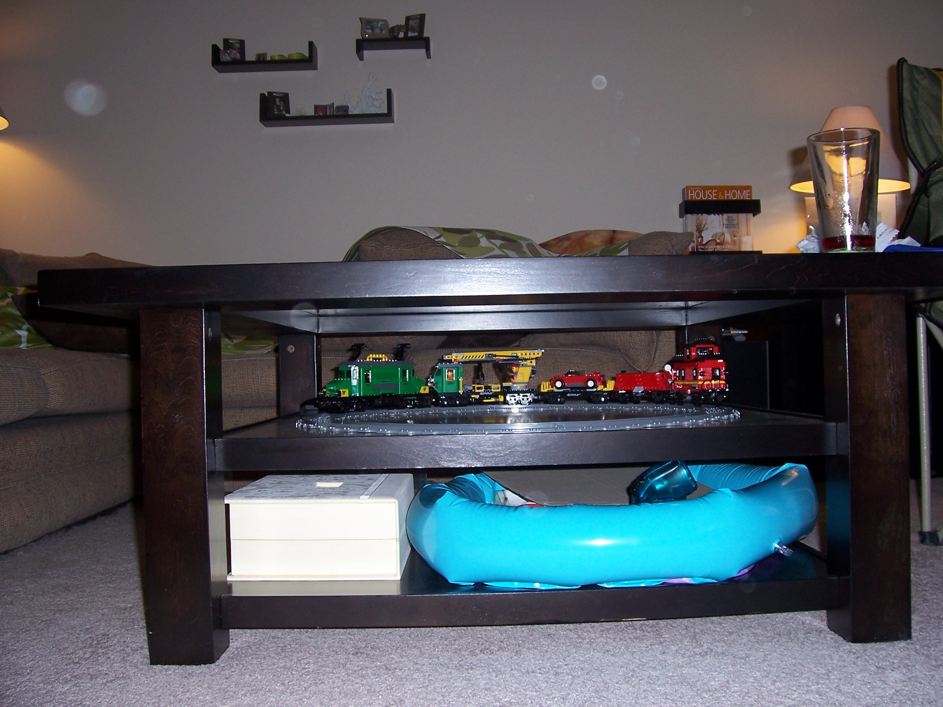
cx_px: 472
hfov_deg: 54.0
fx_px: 926
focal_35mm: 34
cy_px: 354
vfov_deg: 41.8
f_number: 2.7
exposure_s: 1/60
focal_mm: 5.6
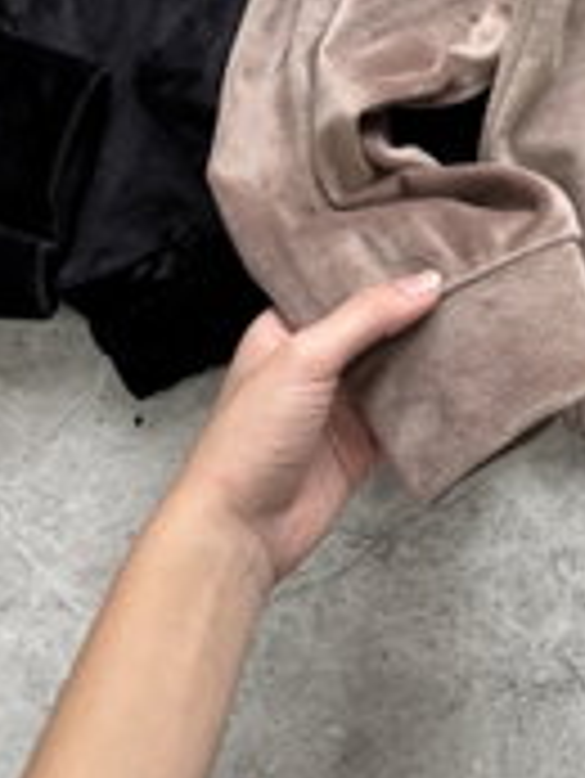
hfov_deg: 17.4
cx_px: 742
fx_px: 1800
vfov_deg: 22.1
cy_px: -209
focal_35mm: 80
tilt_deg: -80.4
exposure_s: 1/121
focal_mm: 5.96
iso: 64
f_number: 1.6
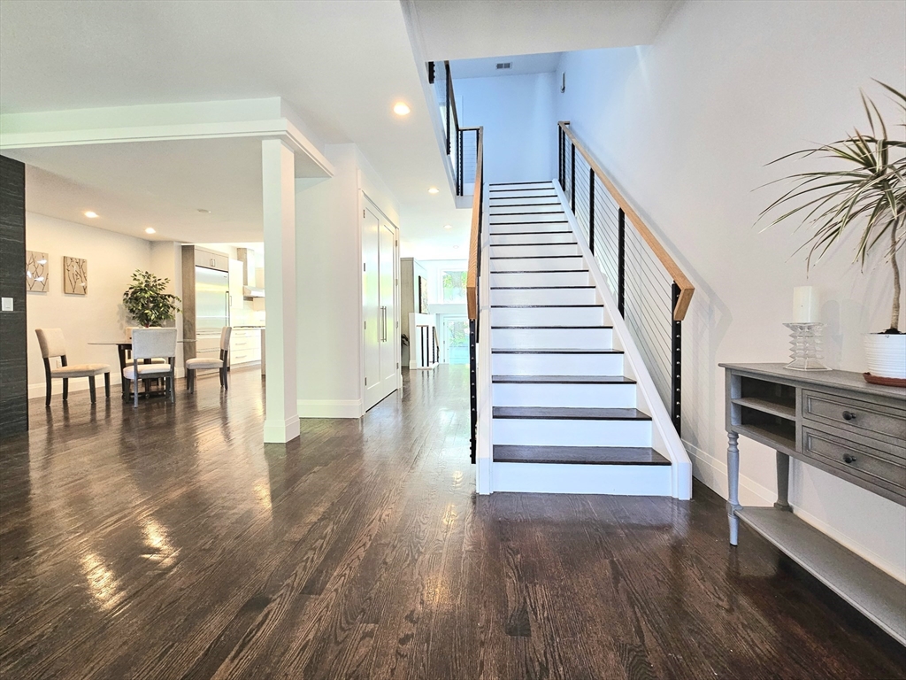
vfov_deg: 89.9
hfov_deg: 106.2
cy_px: 340
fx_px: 340
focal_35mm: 13
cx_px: 453
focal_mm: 2.2
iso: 200
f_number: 2.2
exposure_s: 1/60.2
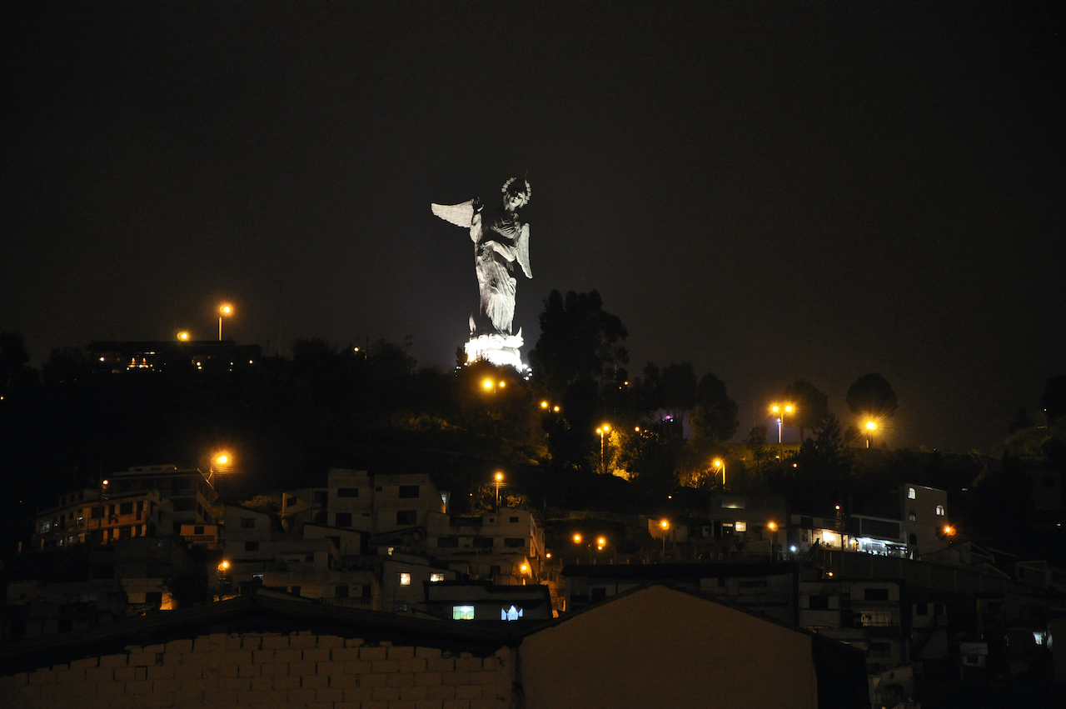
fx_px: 4659
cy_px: 354
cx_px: 533
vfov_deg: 8.7
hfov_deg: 13.1
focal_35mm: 158
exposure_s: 1/8
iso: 1600
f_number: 5.6
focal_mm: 105
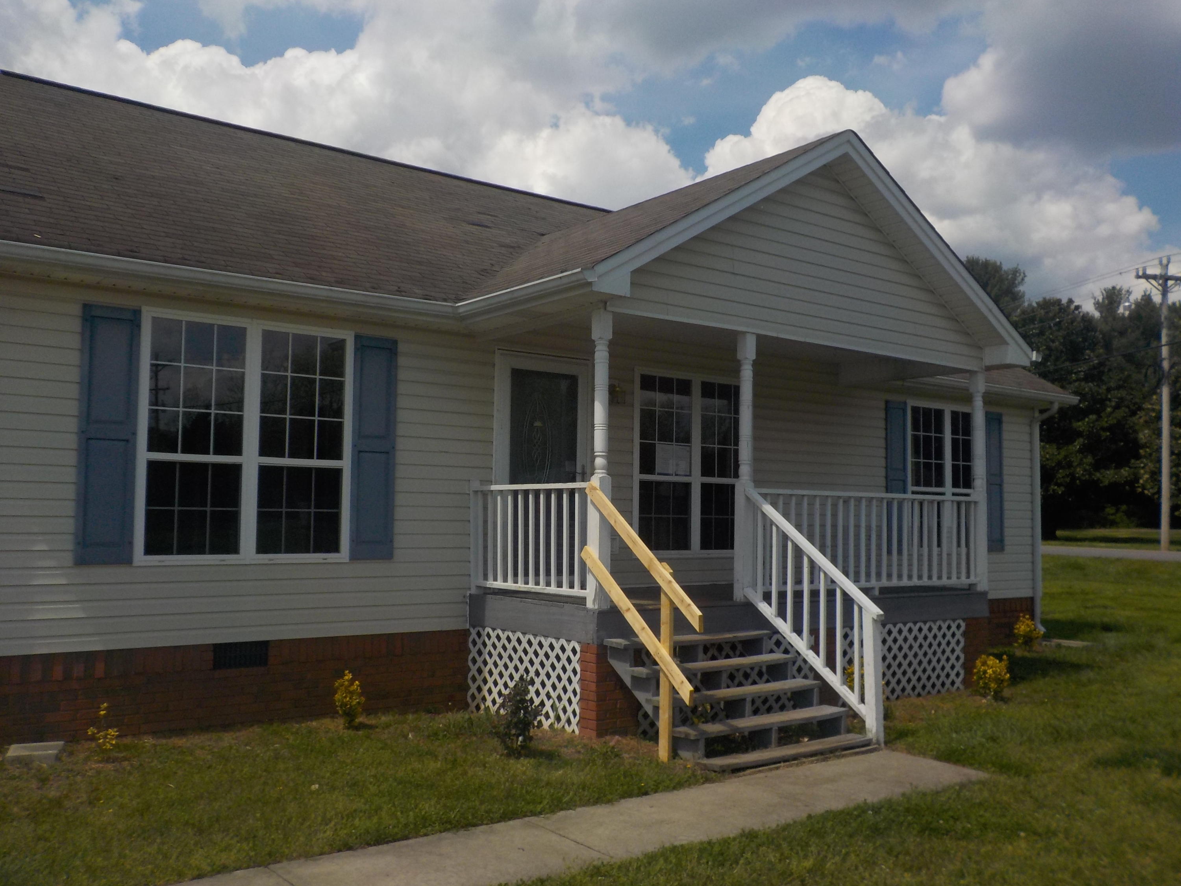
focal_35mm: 30
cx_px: 590
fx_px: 1024
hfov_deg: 60.0
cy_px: 443
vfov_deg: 46.8
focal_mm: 4.1
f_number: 3.3
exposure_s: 1/1600
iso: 125
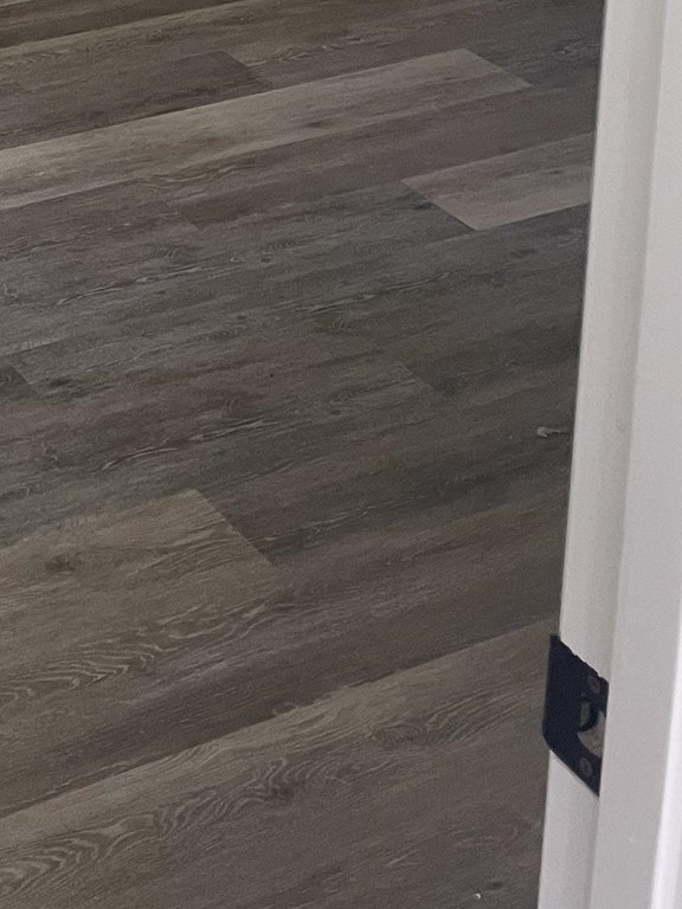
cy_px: -277
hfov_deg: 17.7
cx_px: -208
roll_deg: +1.5
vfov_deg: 22.4
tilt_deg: -14.4
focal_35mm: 78
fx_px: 2049
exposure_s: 1/60
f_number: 1.6
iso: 160
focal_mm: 4.2
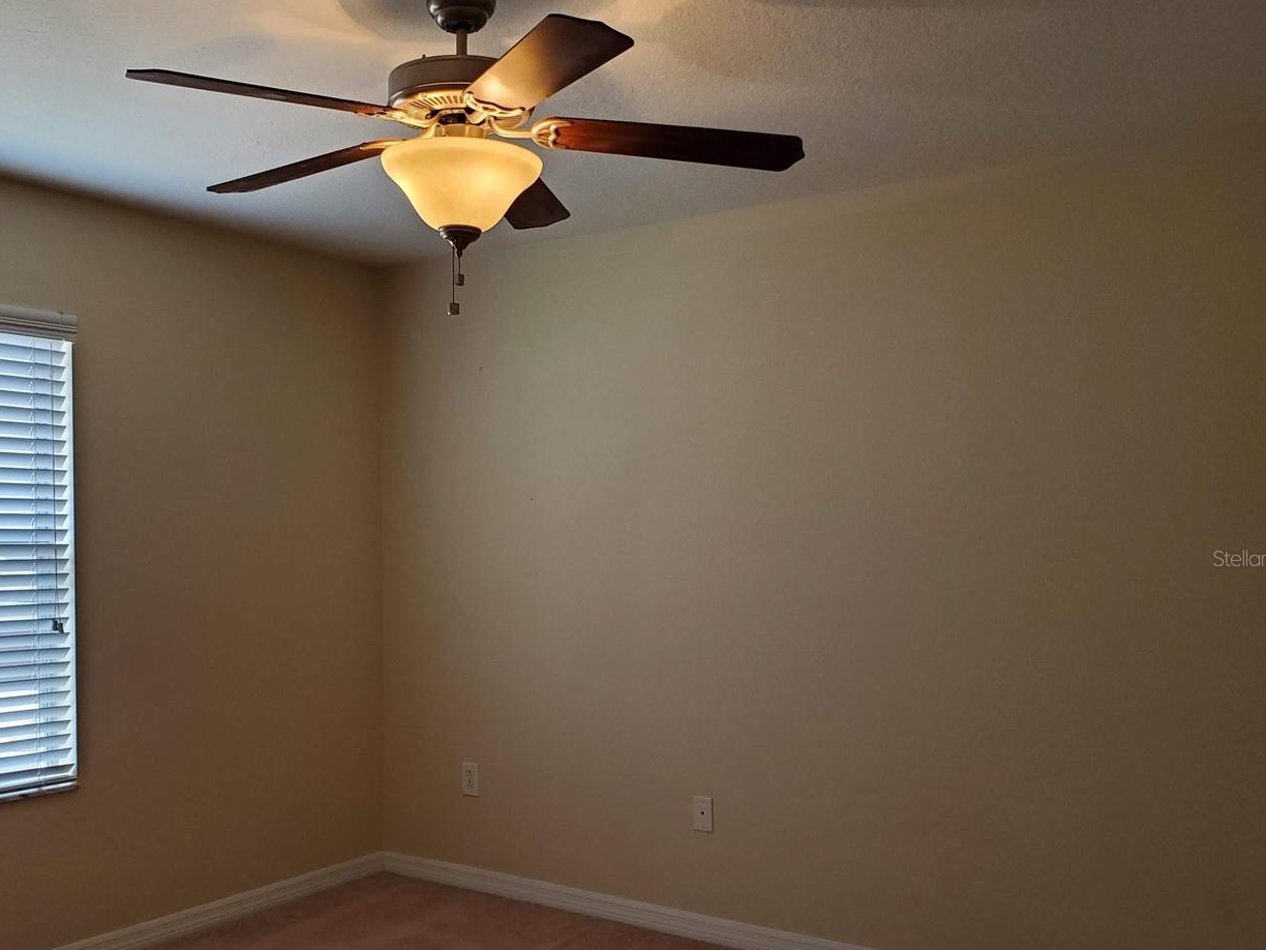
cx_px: 483
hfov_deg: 53.4
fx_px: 1243
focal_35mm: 34
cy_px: 558
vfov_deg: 41.6
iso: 160
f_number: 2.4
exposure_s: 1/120
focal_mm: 4.3
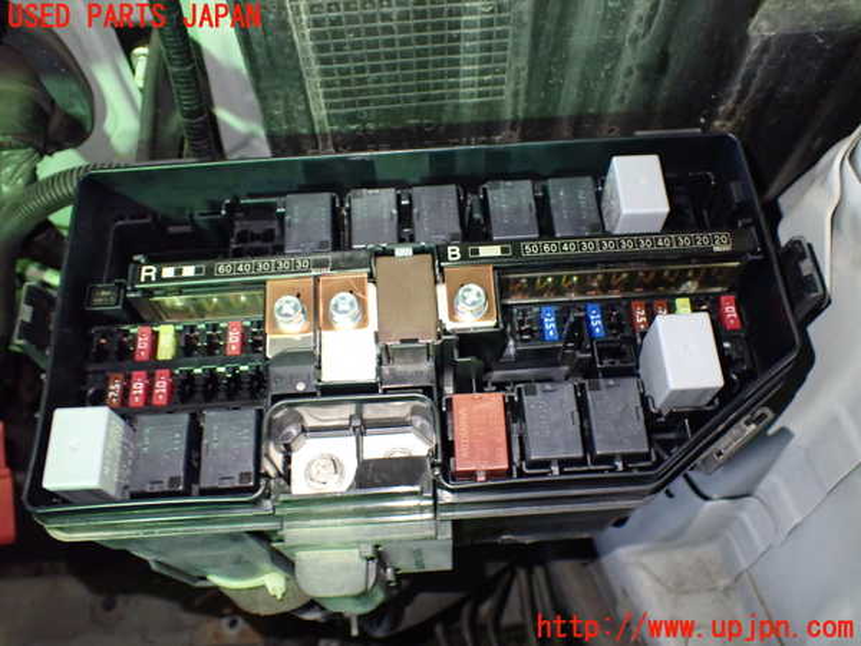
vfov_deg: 46.8
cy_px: 323
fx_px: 746
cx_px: 430
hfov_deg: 60.0
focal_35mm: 30
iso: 1000
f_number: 2.3
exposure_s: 1/30
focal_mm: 5.4
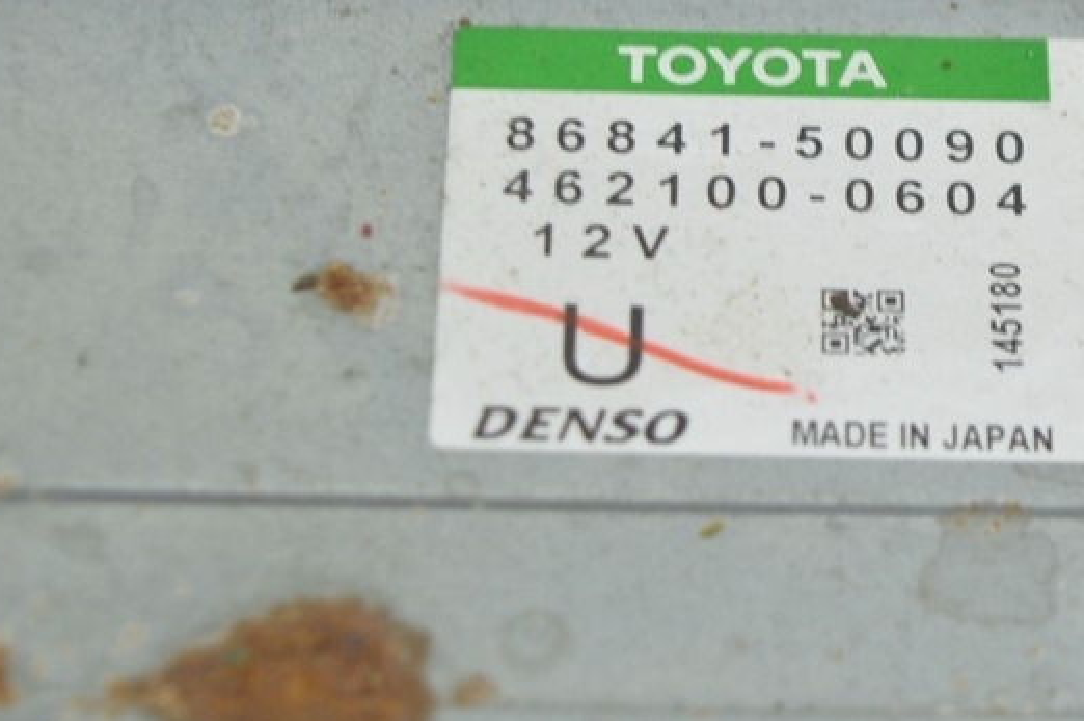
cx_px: 868
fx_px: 4873
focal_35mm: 162
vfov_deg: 8.4
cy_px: 92
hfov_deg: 12.6
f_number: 5.6
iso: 400
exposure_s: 1/20
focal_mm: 55
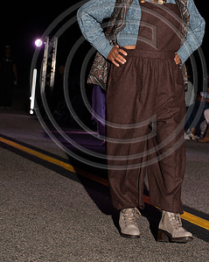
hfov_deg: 11.9
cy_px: 81
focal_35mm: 130
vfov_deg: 14.8
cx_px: 119
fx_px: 1006
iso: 1000
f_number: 6.3
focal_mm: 92
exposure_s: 1/200
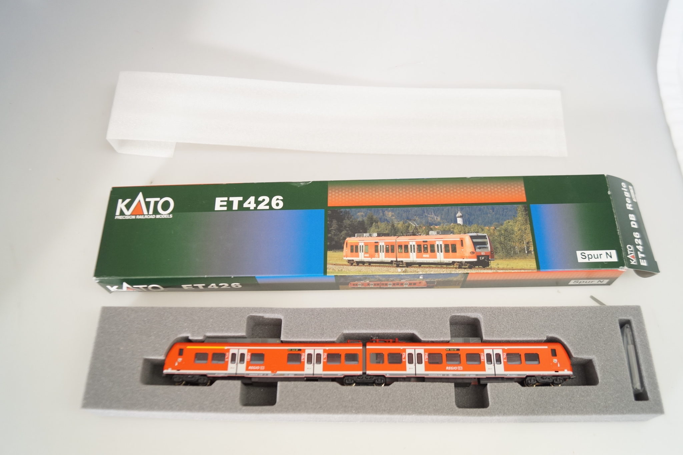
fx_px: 569
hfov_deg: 61.9
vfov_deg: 43.6
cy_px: 228
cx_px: 342
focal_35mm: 30
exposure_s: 1/160
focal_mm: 20
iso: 640
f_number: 4
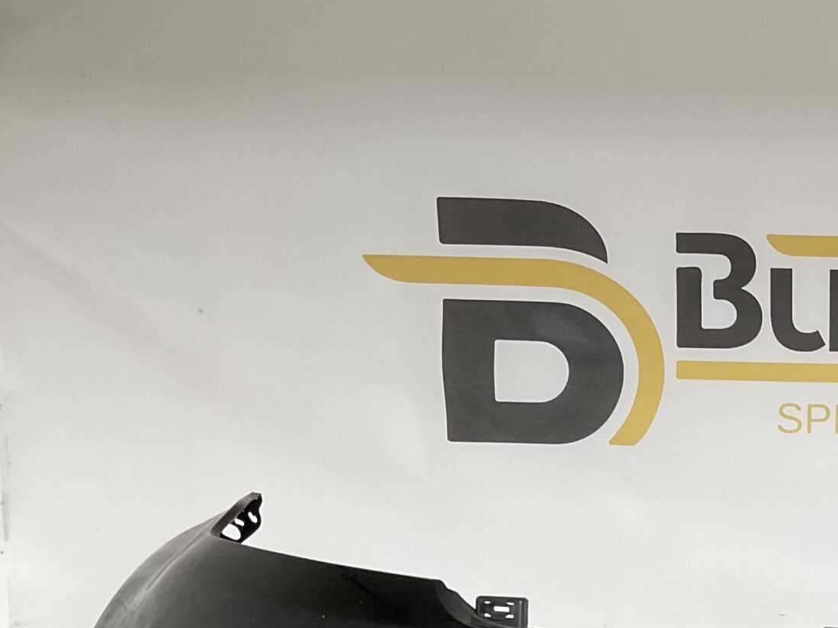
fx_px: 1646
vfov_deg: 20.4
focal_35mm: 68
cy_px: 734
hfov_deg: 26.1
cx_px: 950
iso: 25
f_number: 1.8
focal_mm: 3
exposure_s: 1/100
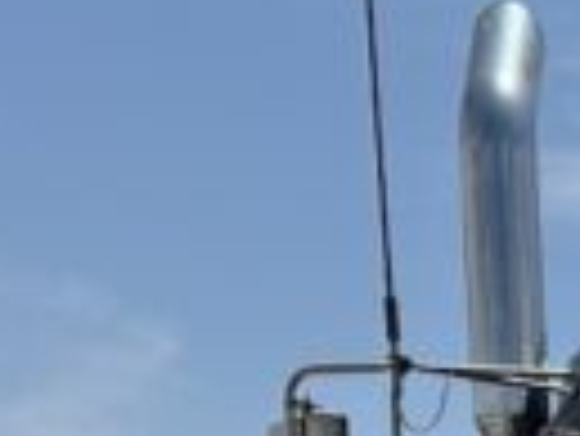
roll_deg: +1.5
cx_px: 1052
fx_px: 2398
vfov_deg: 9.4
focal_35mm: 143
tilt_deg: +1.0
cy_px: 1016
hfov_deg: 12.6
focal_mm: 6.86
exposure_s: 1/6623
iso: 80
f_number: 1.78
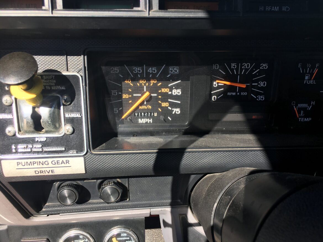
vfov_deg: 48.2
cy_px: 121
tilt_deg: -28.6
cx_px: 162
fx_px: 271
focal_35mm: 29
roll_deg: -0.3
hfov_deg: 61.6
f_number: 2.2
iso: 25
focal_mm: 4.15
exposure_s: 1/437
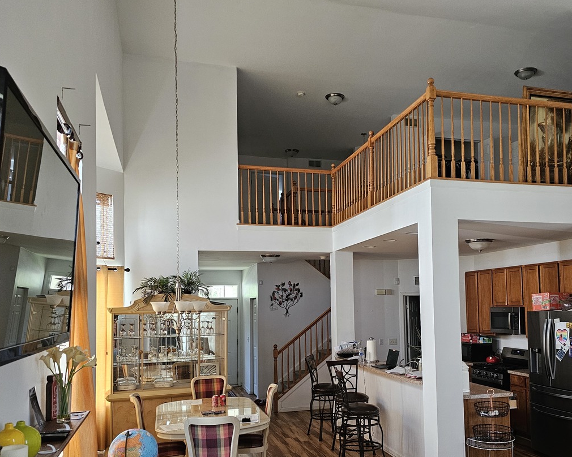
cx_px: 336
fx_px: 542
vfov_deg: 45.5
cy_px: 281
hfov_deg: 55.3
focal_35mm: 32
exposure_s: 1/120
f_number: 1.7
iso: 500
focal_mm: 6.3
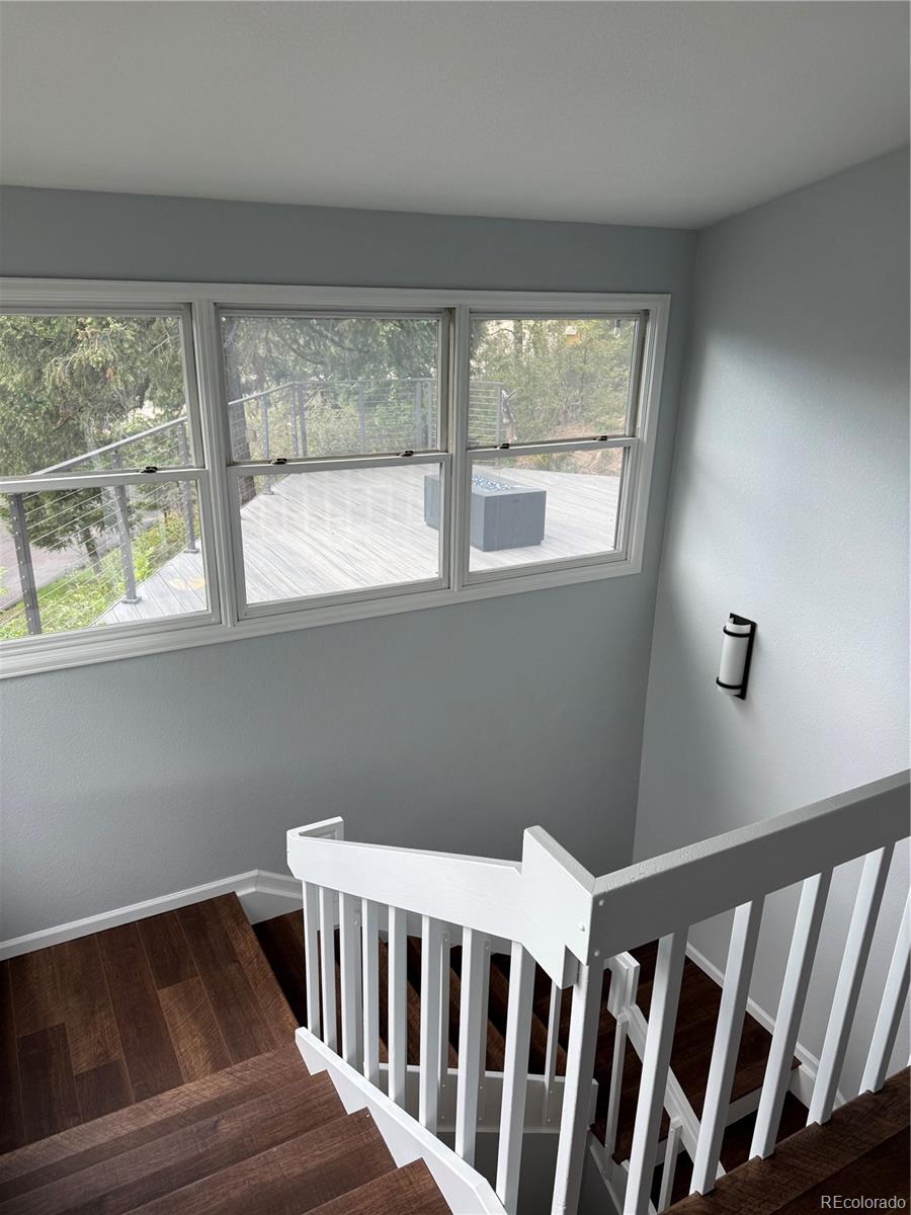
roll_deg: -1.5
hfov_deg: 56.8
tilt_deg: -19.0
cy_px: 608
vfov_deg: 71.6
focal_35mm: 24
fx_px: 842
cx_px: 456
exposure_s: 1/121
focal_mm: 6.76
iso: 50
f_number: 1.78
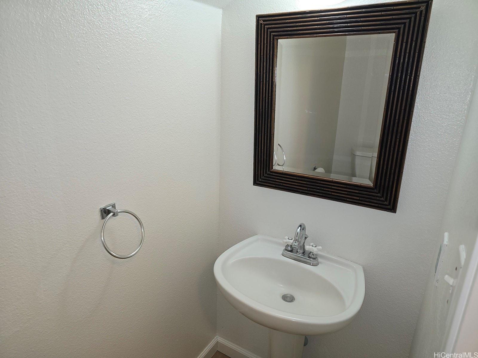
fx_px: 318
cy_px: 179
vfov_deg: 58.9
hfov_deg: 73.9
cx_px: 239
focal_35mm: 23
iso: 64
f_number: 1.7
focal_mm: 6.3
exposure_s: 1/60
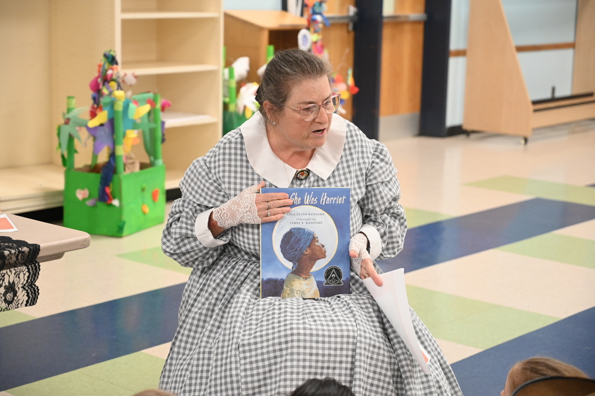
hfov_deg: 28.9
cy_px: 198
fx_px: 1156
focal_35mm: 70
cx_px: 298
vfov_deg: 19.4
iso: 3200
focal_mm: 70
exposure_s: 1/100
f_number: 4
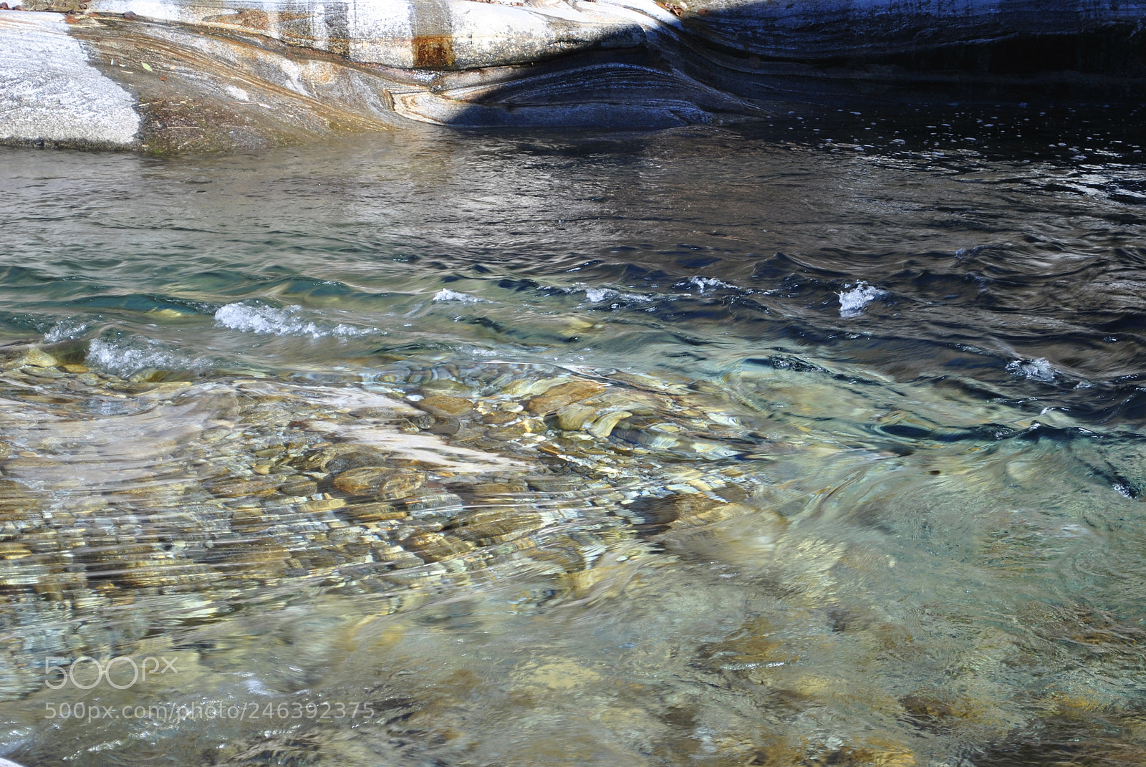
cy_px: 384
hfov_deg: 24.6
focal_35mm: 82
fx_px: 2629
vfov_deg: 16.6
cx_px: 573
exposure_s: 1/40
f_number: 5.6
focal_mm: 55
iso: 100
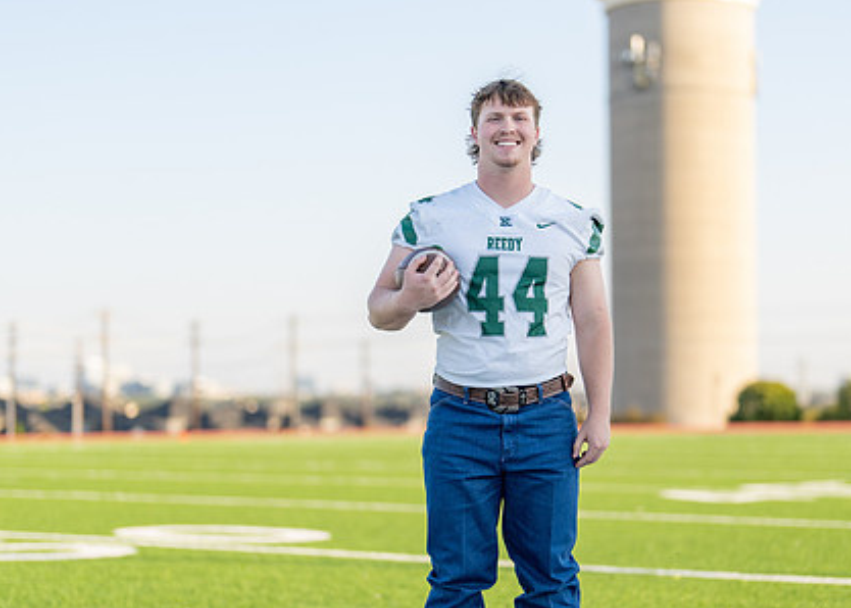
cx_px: 488
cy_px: 391
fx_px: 1982
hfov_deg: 24.2
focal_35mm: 82
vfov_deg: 17.4
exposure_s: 1/2000
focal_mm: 50
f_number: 1.2
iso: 100
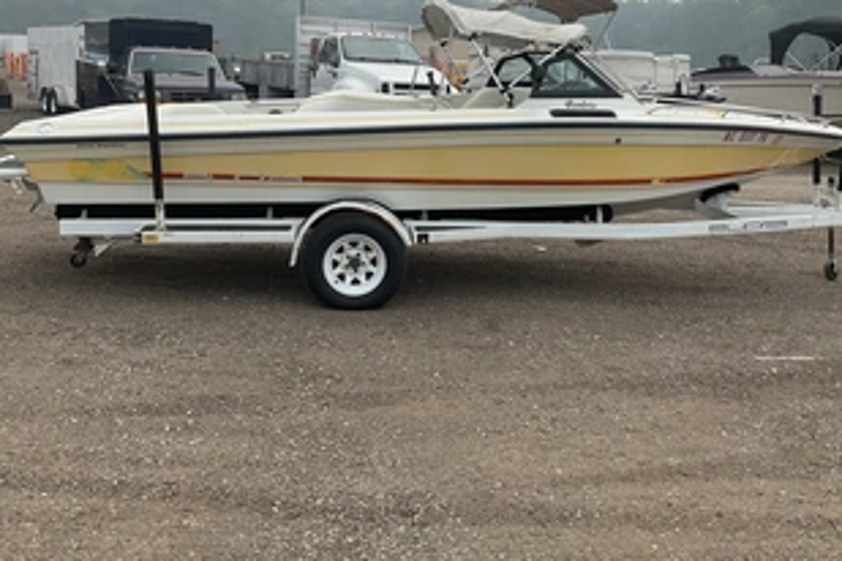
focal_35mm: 39
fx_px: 912
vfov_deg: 33.8
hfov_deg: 49.5
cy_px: 172
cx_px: 455
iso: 25
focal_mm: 3
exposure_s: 1/1984
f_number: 1.8
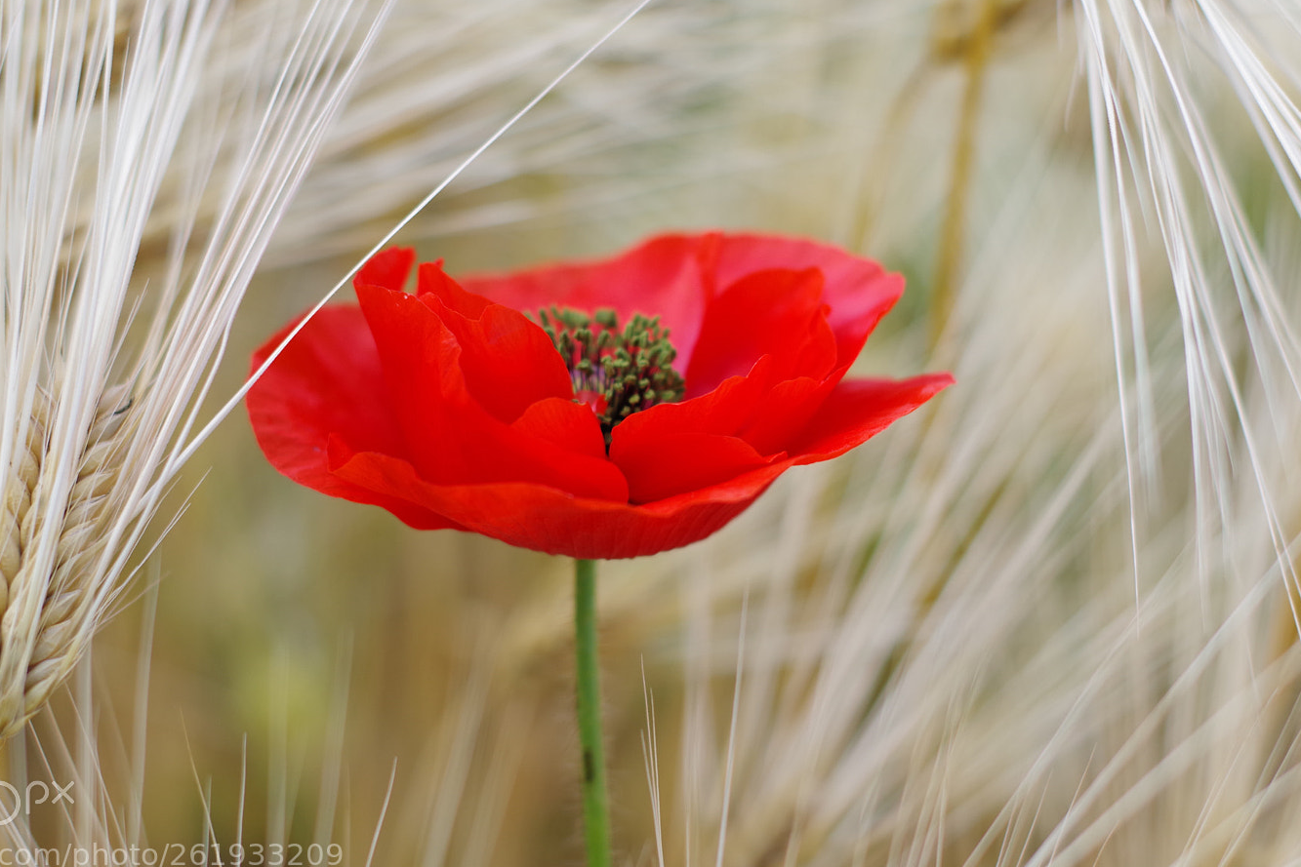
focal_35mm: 90
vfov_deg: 15.2
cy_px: 412
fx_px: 3253
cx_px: 613
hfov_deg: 22.6
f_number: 2.8
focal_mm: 50
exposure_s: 1/1250
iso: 200
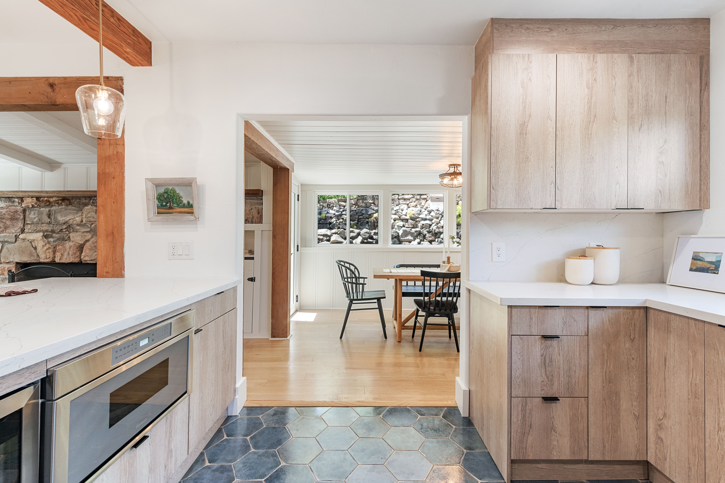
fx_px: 342
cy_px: 242
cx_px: 362
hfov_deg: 93.3
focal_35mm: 17
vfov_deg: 70.4
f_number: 10
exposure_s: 1/10
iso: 500
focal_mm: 17
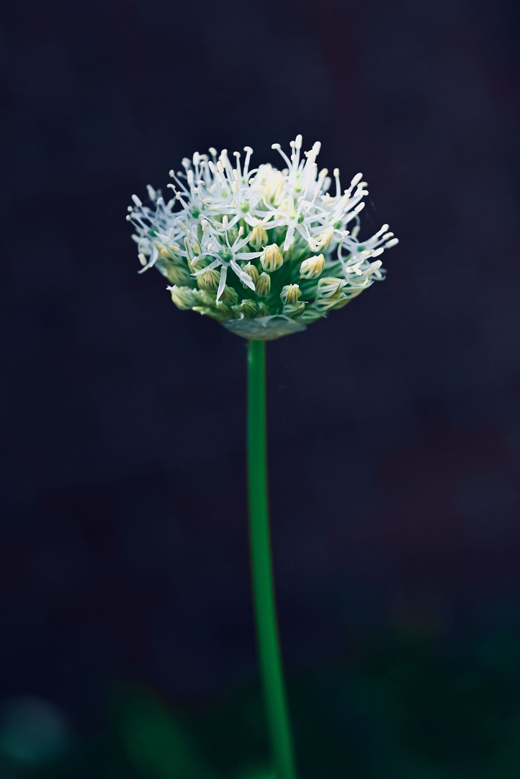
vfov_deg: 33.4
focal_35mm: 60
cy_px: 390
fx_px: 1299
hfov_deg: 22.6
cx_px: 260
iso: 800
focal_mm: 60
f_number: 4.8
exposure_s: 1/3000
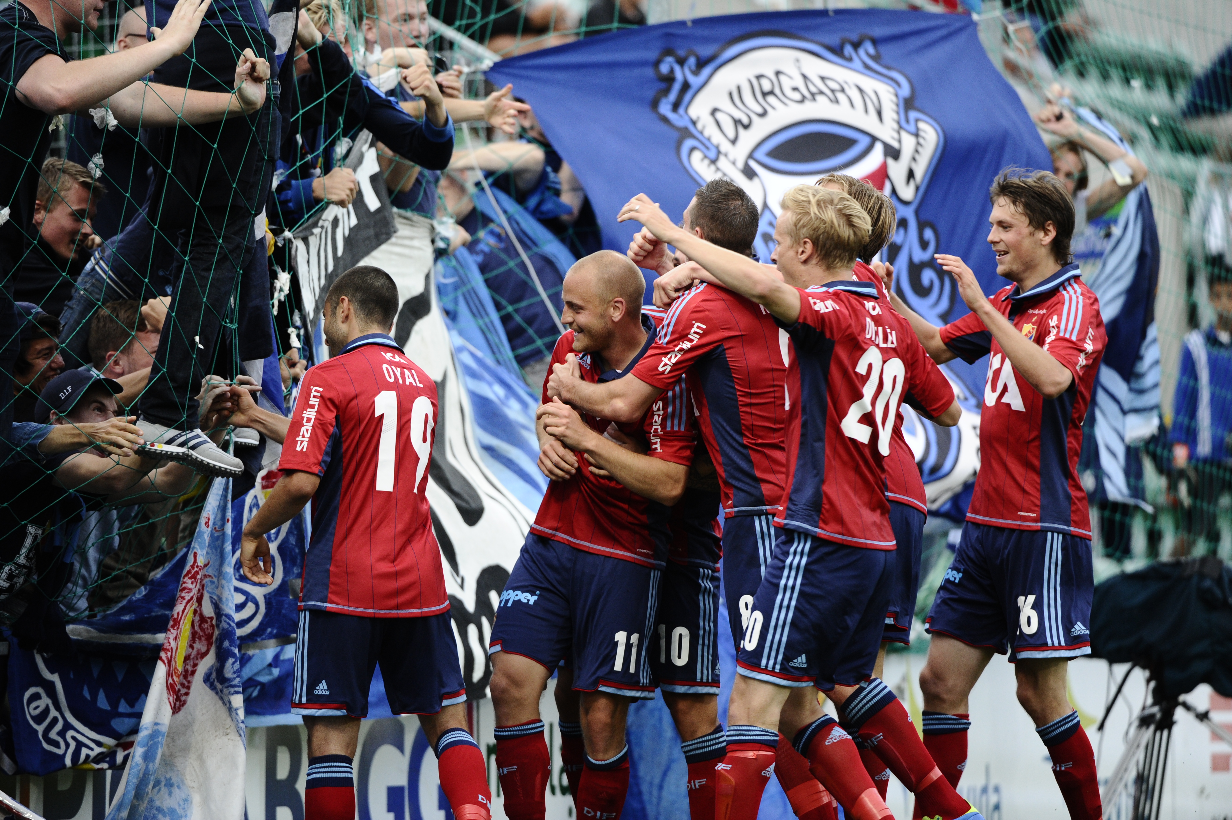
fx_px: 11970
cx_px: 616
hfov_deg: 5.9
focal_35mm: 350
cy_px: 410
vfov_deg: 3.9
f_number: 4
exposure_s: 1/500
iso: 2000
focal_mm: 350
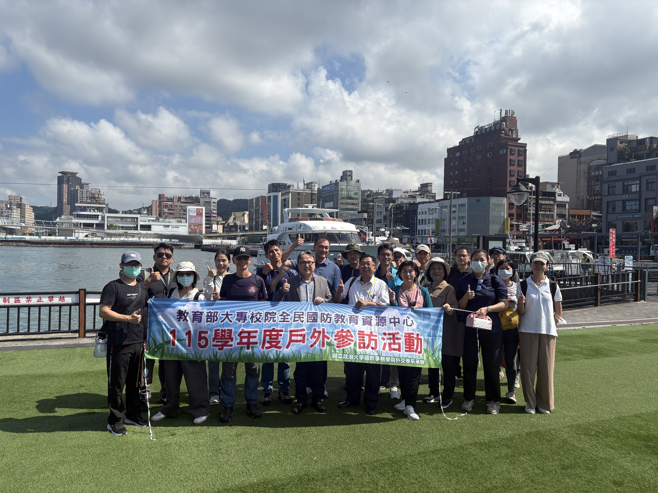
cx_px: 329
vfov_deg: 53.1
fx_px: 494
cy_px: 246
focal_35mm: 26
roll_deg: -0.1
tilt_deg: +1.2
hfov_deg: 67.3
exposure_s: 1/4065
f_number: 1.6
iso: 50
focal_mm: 5.96
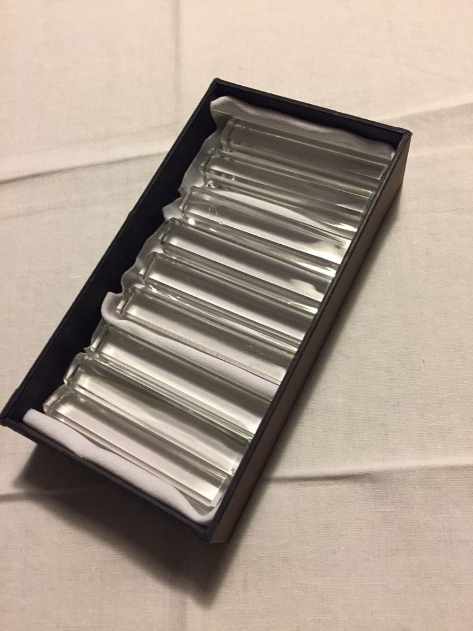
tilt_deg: -65.3
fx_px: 528
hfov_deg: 48.2
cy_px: 316
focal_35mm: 29
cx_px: 236
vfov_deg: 61.7
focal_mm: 4.15
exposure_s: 1/33
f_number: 2.2
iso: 250
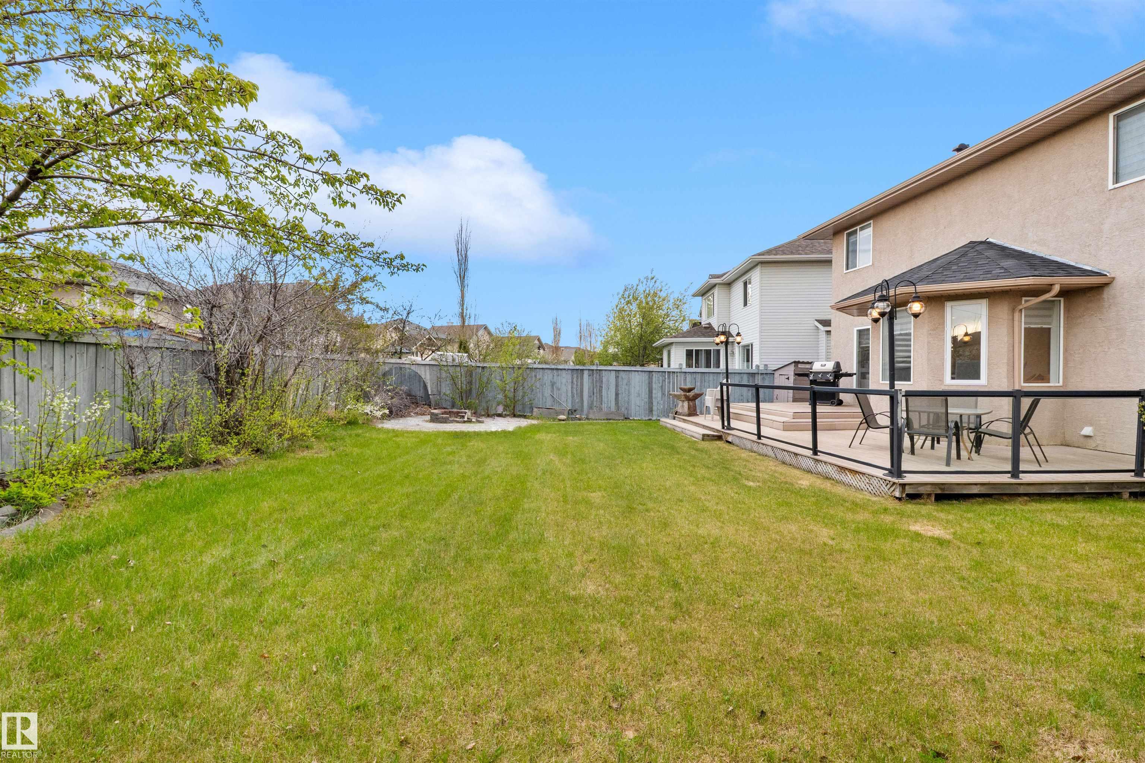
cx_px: 572
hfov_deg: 100.4
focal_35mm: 15
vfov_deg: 77.3
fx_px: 477
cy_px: 382
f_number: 11
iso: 400
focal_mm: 10
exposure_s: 1/25
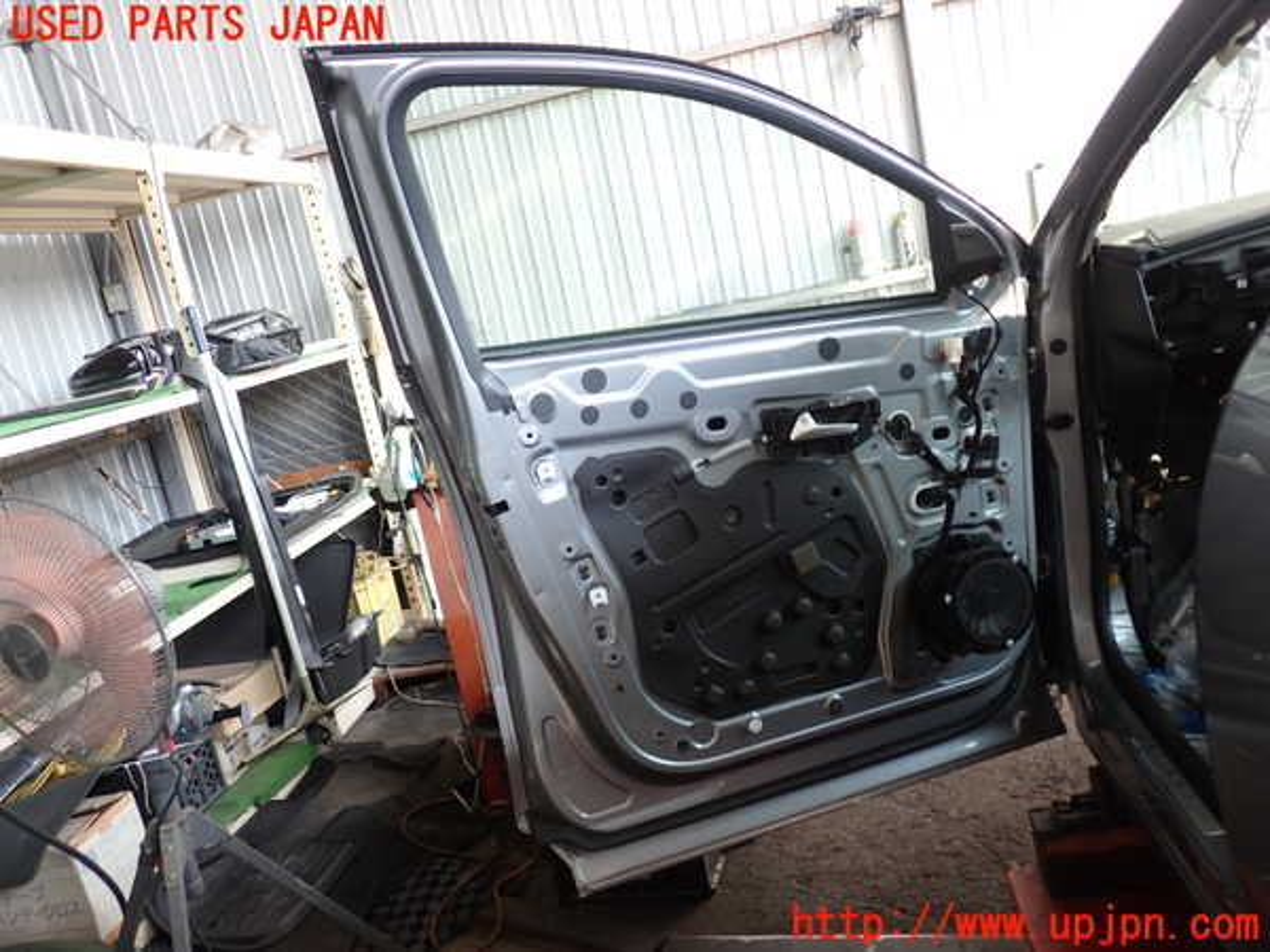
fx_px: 1101
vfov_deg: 46.8
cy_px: 476
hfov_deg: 60.0
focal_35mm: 30
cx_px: 635
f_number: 2.3
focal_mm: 5.4
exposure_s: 1/125
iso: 100
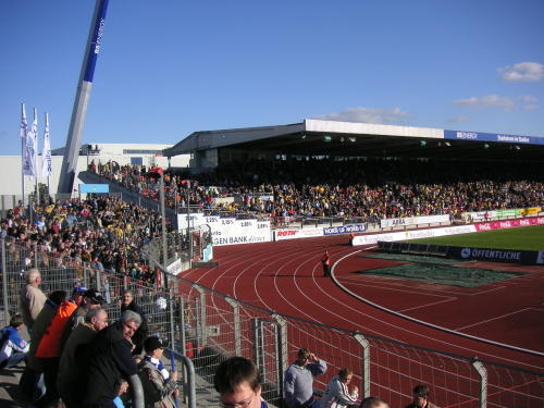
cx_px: 272
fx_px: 581
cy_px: 204
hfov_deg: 50.1
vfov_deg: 38.7
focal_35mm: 37
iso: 50
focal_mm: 6.1
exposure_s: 1/250
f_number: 6.7
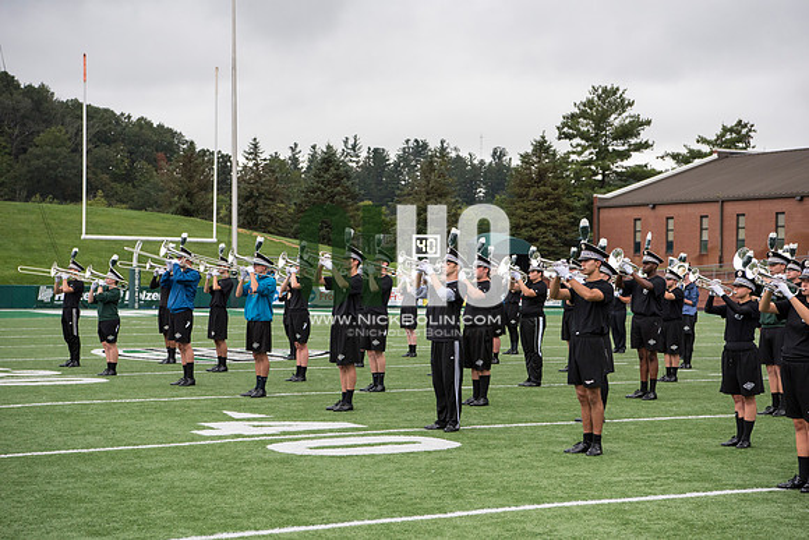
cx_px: 404
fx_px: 1461
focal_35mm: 65
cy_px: 270
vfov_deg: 20.9
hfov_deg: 31.0
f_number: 5.6
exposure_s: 1/3200
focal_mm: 65
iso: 640
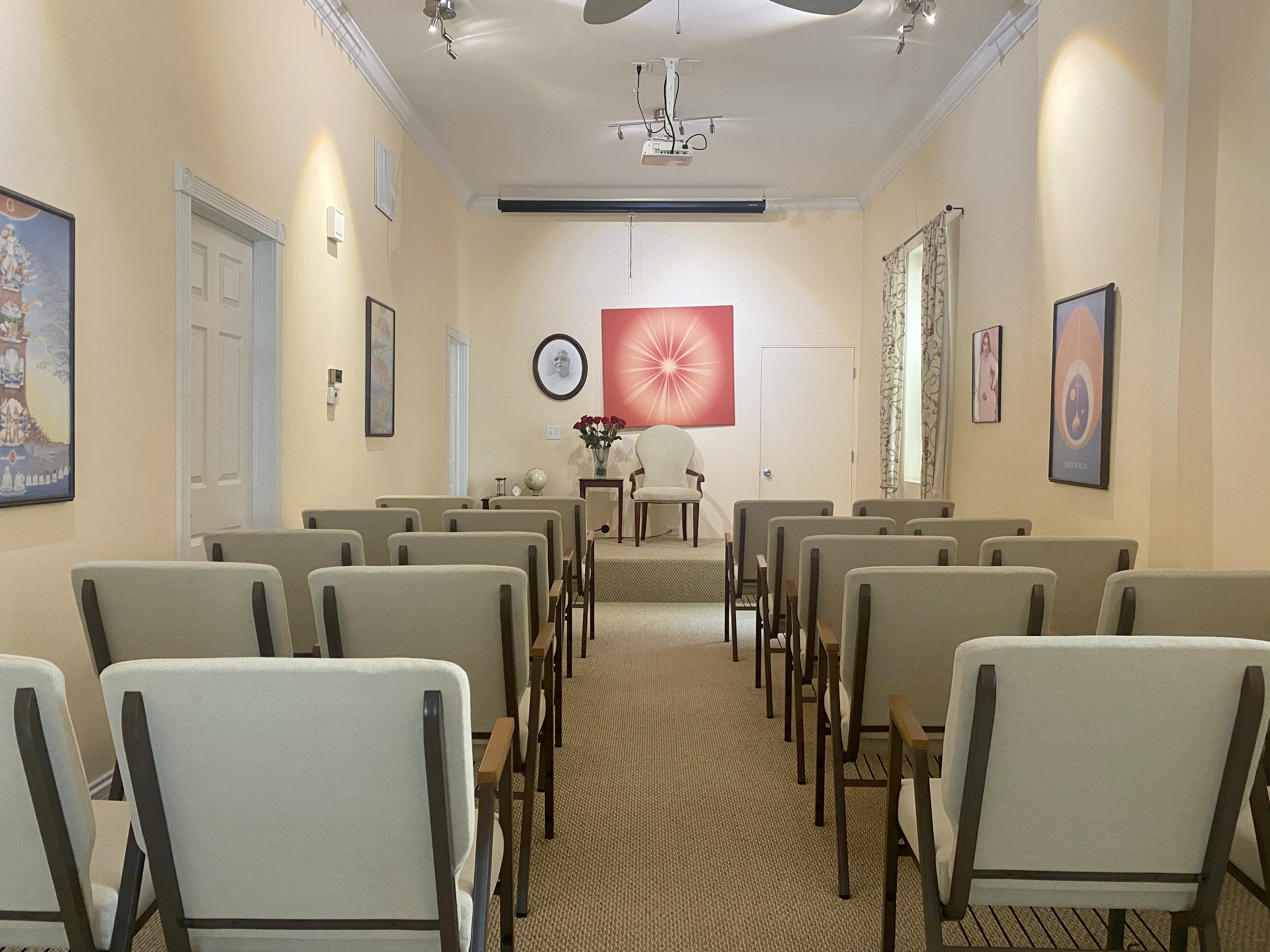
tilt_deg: -2.8
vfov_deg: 53.1
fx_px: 954
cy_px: 476
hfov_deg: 67.3
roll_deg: -0.5
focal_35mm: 26
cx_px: 635
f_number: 1.8
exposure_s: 1/60
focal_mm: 4.25
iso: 200
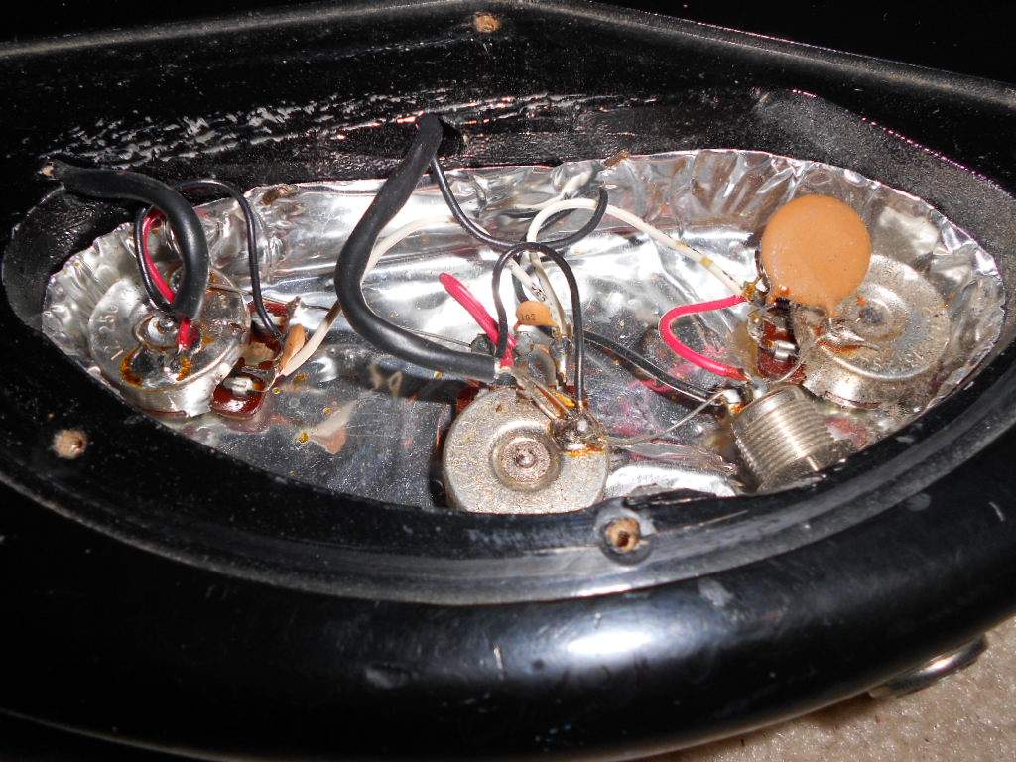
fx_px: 851
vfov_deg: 48.2
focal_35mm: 29
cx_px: 508
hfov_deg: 61.7
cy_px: 381
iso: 80
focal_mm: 5.1
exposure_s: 1/25
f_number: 8.5
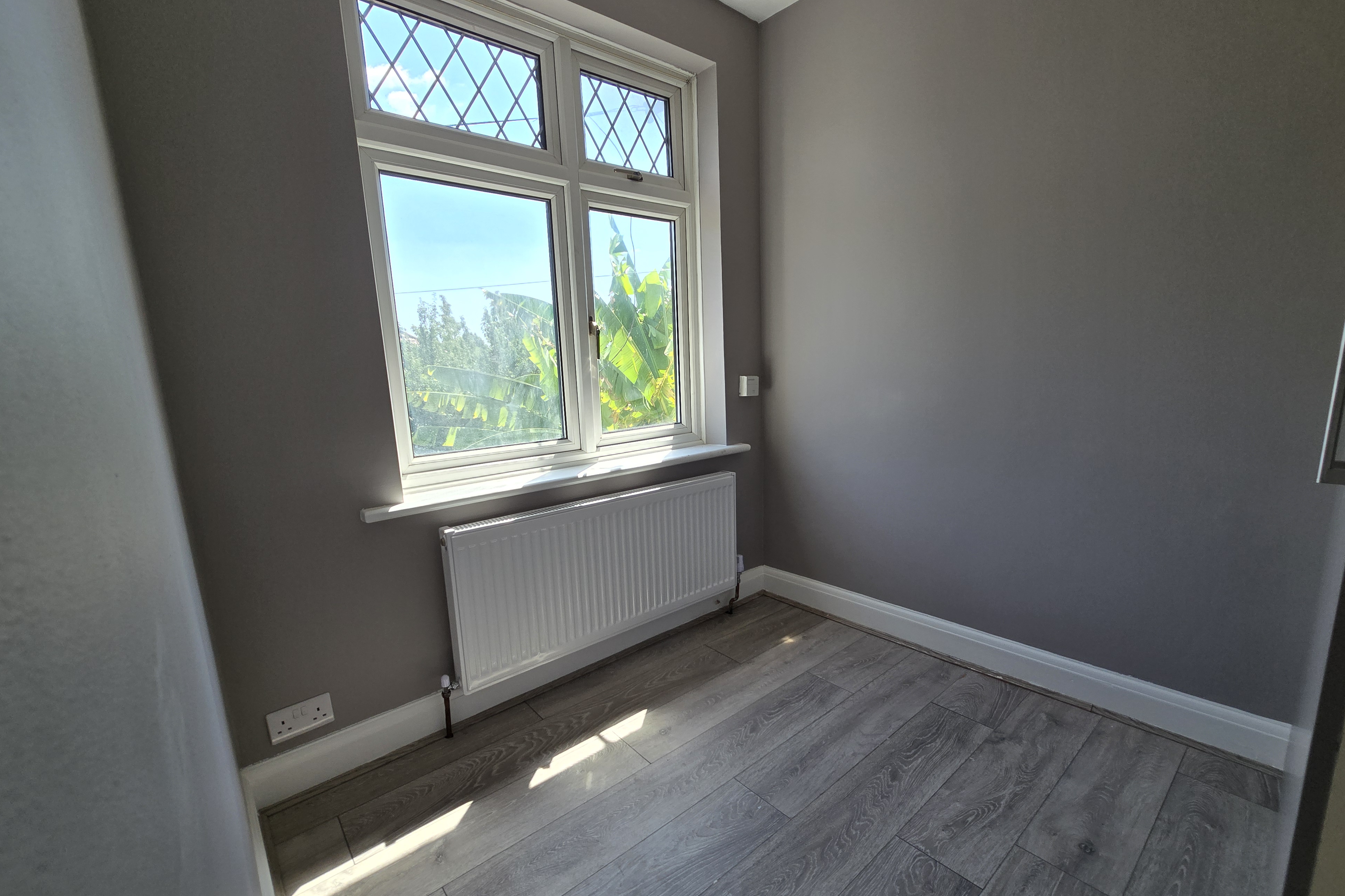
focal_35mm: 14
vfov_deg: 81.2
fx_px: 523
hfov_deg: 104.3
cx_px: 671
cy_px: 467
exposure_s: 1/281
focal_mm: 2.2
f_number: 2.2
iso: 50
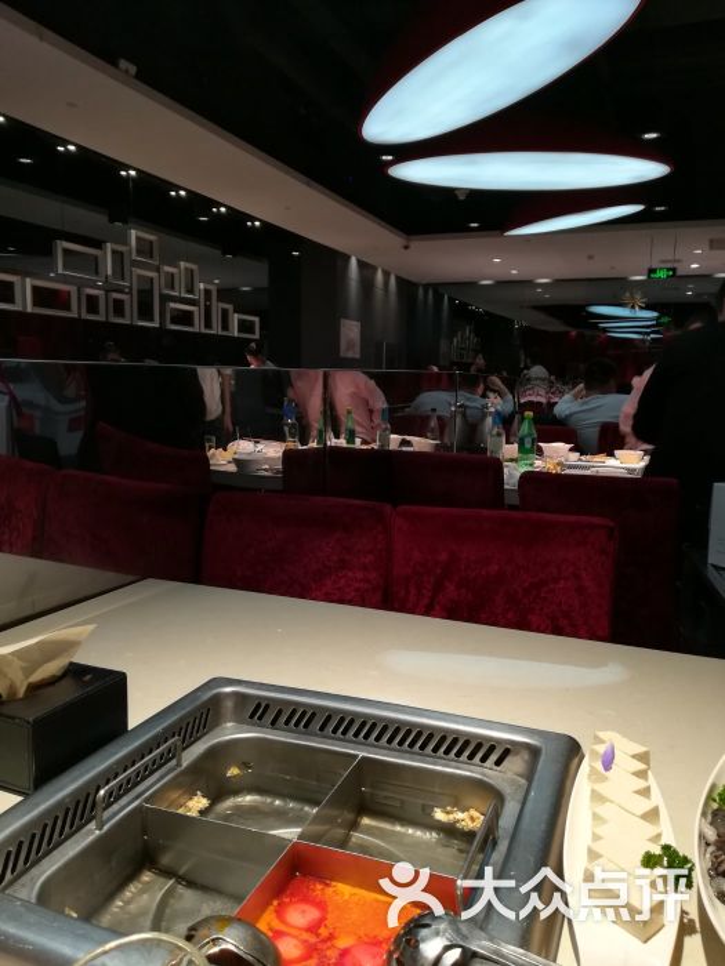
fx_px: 726
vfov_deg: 67.3
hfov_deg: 53.1
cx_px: 362
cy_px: 483
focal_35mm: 26
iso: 160
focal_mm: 3.83
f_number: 2.2
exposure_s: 1/33.3
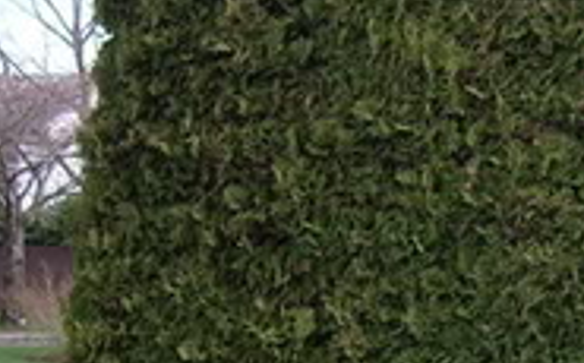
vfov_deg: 8.3
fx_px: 2463
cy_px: 456
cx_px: 890
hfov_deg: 12.8
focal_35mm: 155
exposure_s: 1/250
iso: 64
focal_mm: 6.2
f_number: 2.7
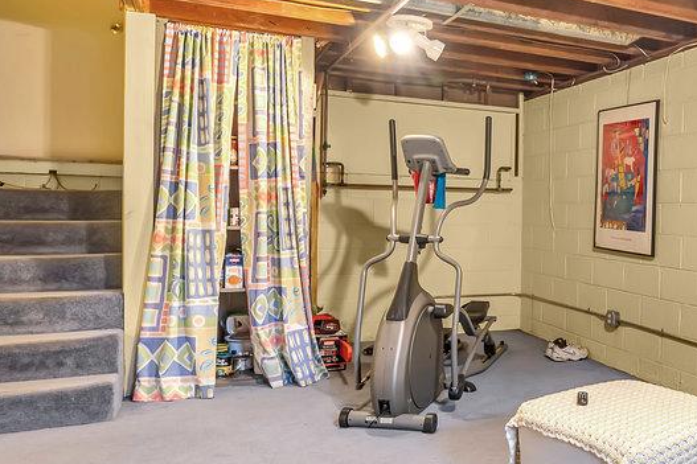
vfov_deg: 38.8
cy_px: 213
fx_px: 658
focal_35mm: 34
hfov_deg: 52.0
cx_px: 566
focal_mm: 14
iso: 100
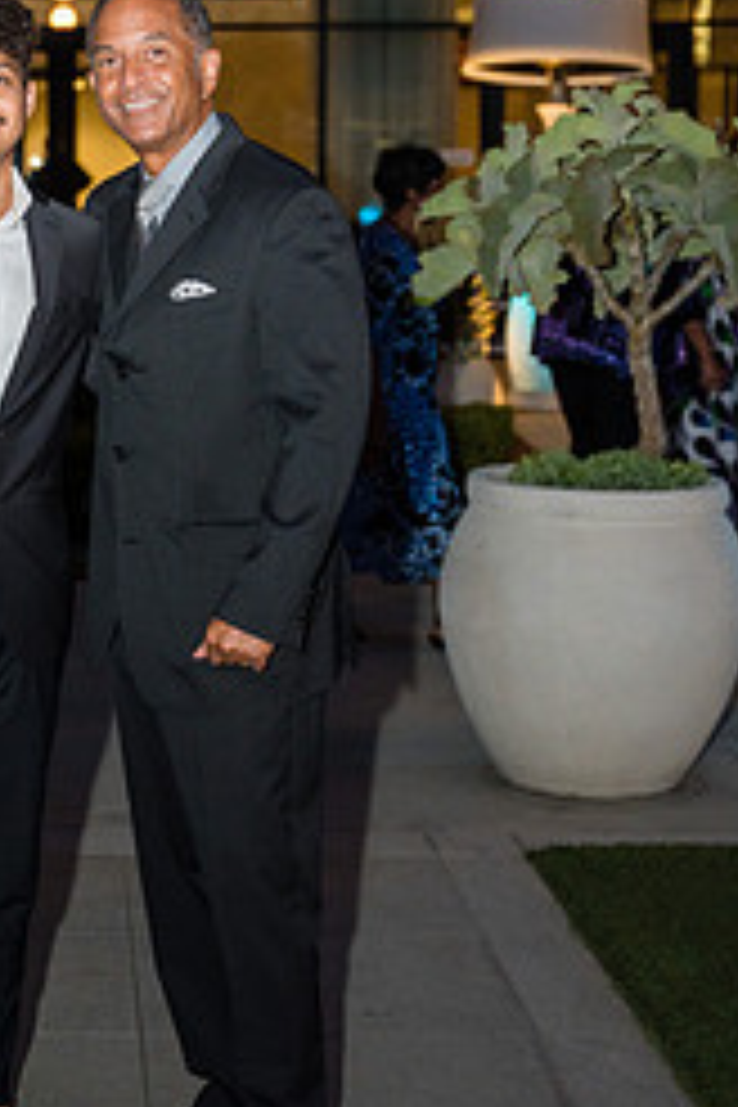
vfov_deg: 23.3
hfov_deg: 15.5
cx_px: 90
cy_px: 410
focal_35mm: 87
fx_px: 2675
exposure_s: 1/160
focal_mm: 47.6
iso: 1600
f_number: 2.8
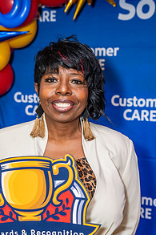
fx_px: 560
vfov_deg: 23.5
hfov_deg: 15.8
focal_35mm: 86
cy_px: 162
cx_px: 58
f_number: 4
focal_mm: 56
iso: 1250
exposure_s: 1/160
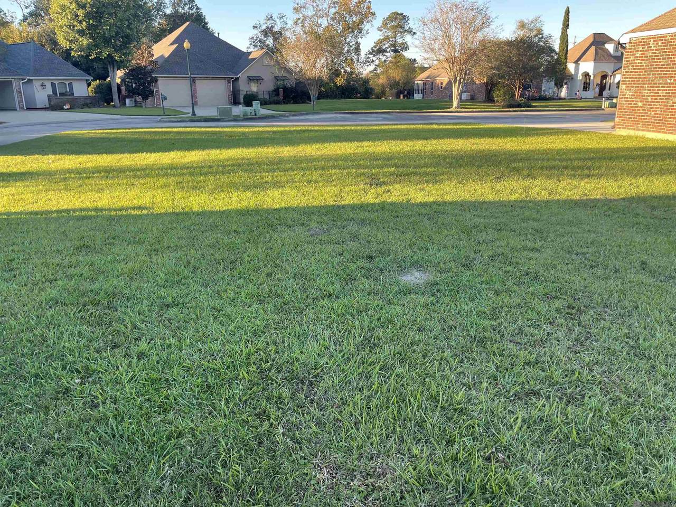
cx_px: 338
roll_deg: +0.4
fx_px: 508
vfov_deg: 53.1
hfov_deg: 67.3
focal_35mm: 26
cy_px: 254
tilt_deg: -15.8
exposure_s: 1/209
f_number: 1.6
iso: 40
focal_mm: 5.1
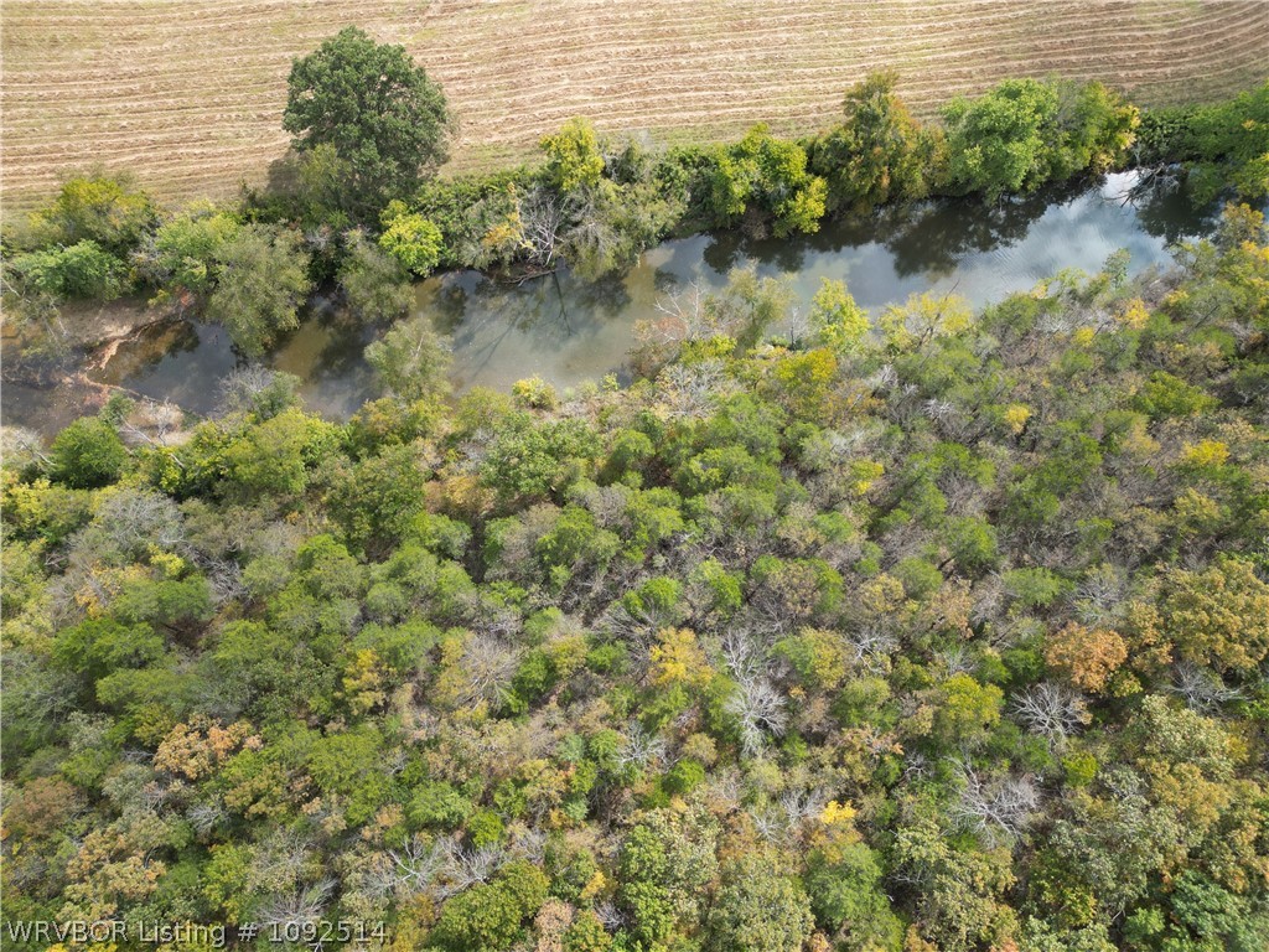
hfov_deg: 71.6
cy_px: 476
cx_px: 634
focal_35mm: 24
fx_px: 880
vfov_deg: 56.8
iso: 100
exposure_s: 1/1000
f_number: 1.7
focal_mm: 6.72
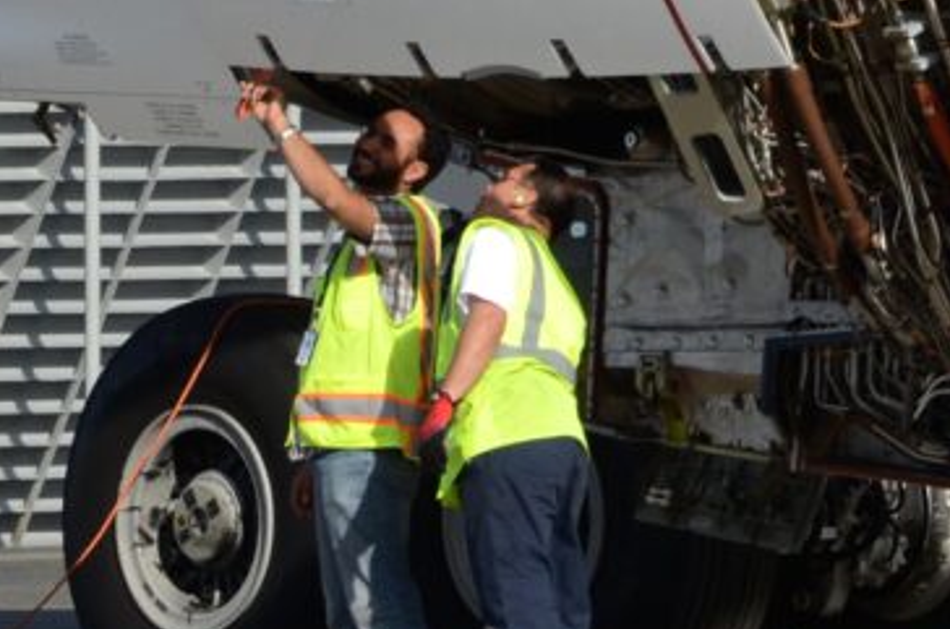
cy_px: -157
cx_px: 1215
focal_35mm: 655
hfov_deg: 3.1
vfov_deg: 2.1
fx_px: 17249
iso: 400
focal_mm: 105
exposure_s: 1/1250
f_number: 9
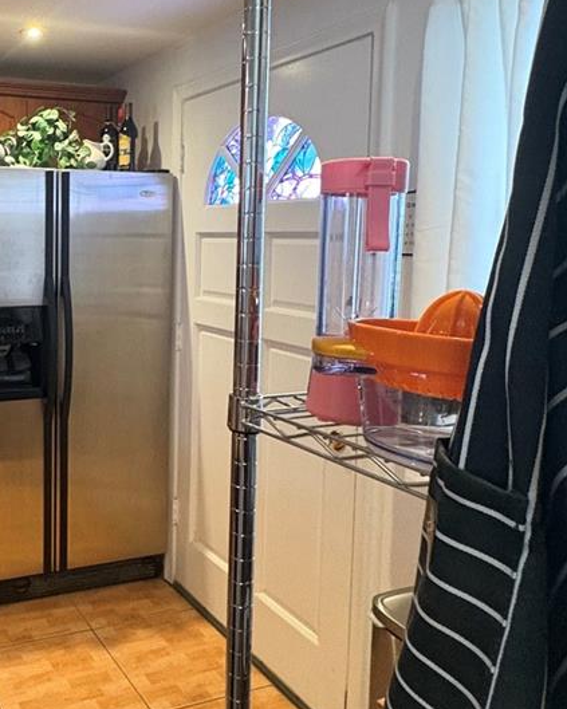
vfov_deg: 56.6
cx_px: 13
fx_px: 650
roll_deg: -0.5
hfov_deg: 41.6
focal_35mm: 31
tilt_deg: -3.5
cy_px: 275
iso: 640
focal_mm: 2.22
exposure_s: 1/60
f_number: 2.2
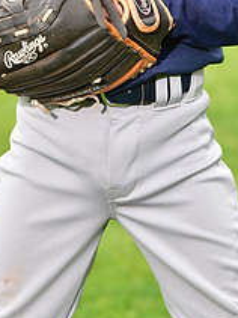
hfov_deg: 3.9
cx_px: 100
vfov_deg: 5.2
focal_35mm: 383
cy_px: -93
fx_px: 3515
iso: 400
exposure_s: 1/250
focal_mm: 145
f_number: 5.6
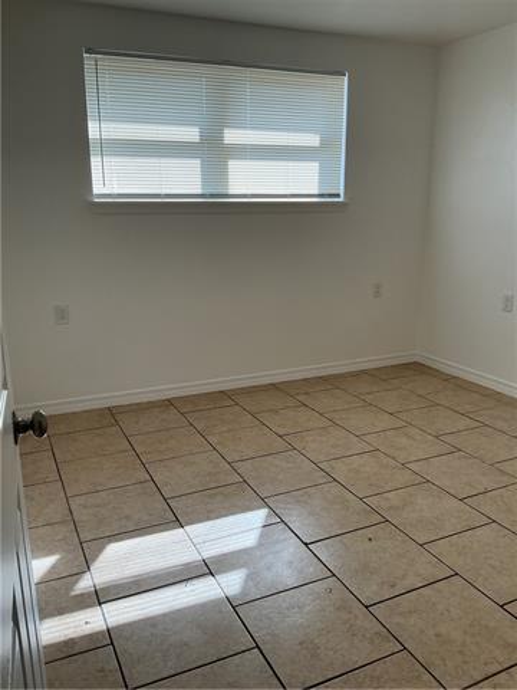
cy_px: 345
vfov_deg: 61.7
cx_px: 258
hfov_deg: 48.2
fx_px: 577
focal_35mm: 29
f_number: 1.8
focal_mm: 3
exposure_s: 1/100
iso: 16
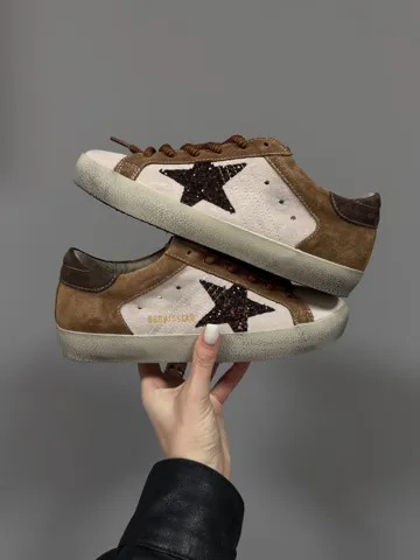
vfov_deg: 71.6
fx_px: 388
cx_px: 210
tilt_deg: -3.8
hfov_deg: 56.8
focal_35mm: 24
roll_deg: +1.5
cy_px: 280
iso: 200
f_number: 1.78
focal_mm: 6.76
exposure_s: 1/88
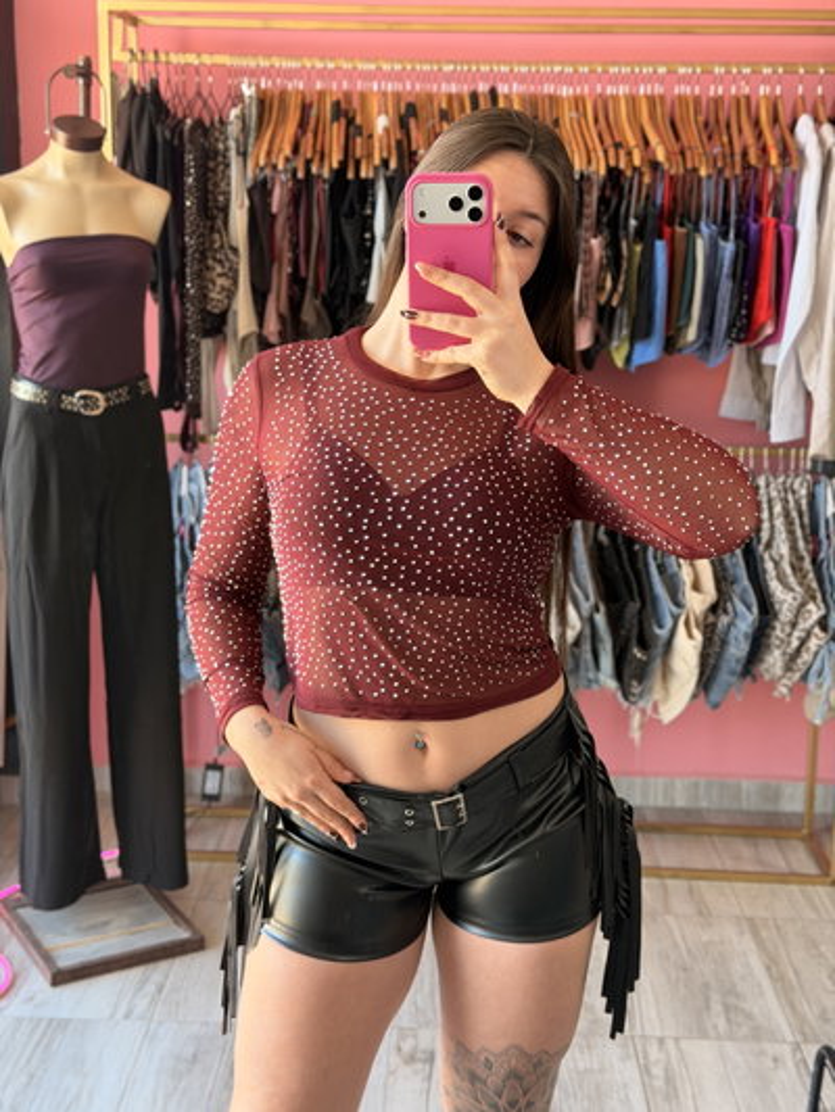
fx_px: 1543
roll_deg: -0.9
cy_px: 556
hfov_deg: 30.3
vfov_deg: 39.6
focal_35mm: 48
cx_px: 418
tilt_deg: -13.0
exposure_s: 1/85
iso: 100
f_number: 1.78
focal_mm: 6.76
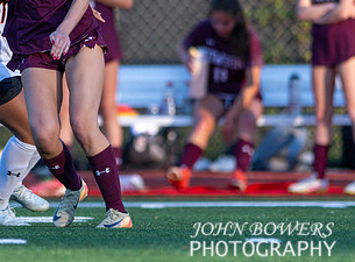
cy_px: 9
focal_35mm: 1084
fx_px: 11052
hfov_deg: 1.8
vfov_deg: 1.4
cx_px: 95
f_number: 2.8
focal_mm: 300
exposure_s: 1/1600
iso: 450
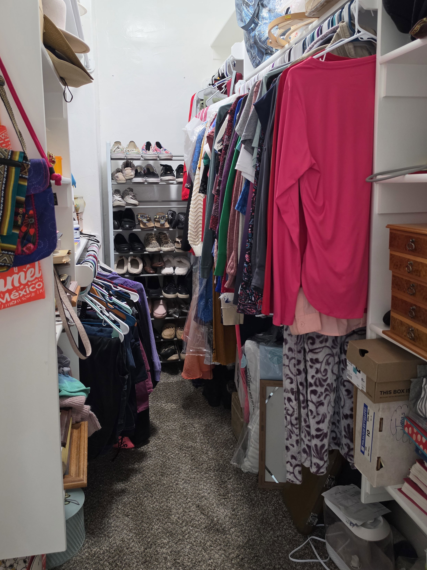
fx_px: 461
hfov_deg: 49.7
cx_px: 199
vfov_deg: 63.2
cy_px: 249
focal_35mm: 28
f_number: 1.4
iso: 200
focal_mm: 6.5
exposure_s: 1/120
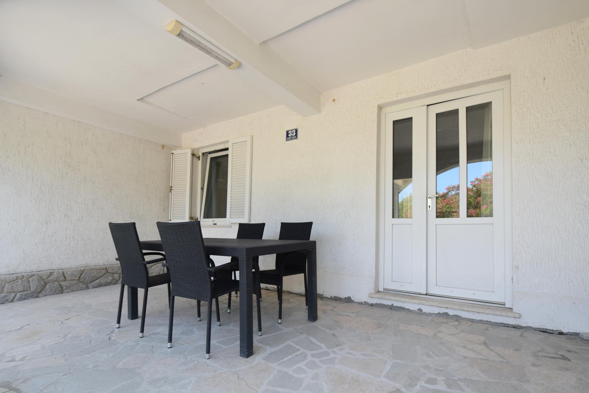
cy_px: 212
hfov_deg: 93.3
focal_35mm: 17
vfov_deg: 70.3
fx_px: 278
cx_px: 303
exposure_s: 1/160
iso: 400
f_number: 6.3
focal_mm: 10
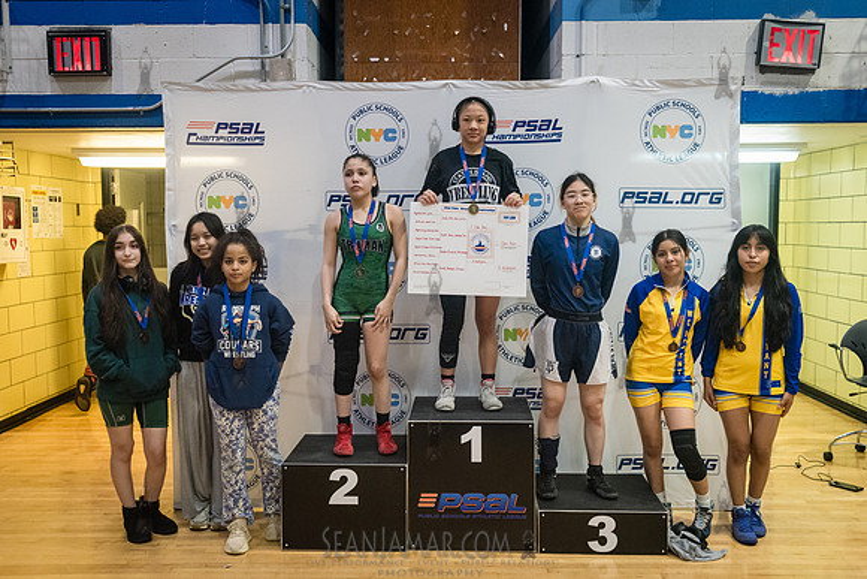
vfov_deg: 37.5
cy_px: 290
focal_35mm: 35
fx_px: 853
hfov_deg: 53.9
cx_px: 434
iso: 6400
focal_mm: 35
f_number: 3.5
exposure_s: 1/400
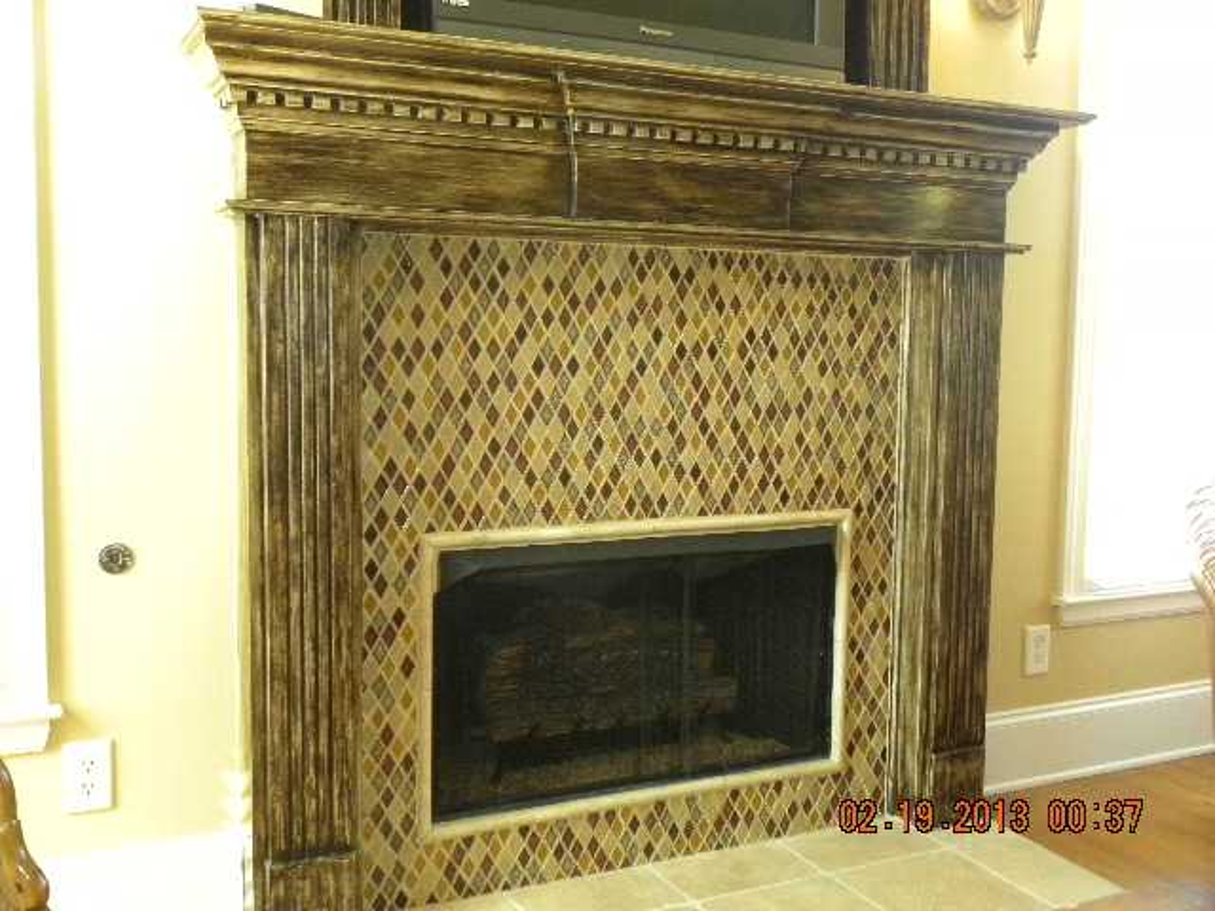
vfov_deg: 38.7
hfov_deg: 50.1
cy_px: 456
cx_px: 608
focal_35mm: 37
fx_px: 1299
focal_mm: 6.6
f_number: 3.2
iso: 400
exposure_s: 1/30
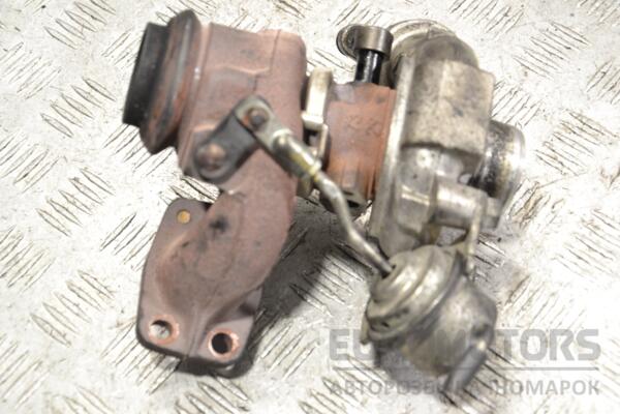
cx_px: 310
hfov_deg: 35.1
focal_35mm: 57
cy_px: 207
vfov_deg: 23.8
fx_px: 982
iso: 800
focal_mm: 38
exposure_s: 1/60
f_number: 4.5
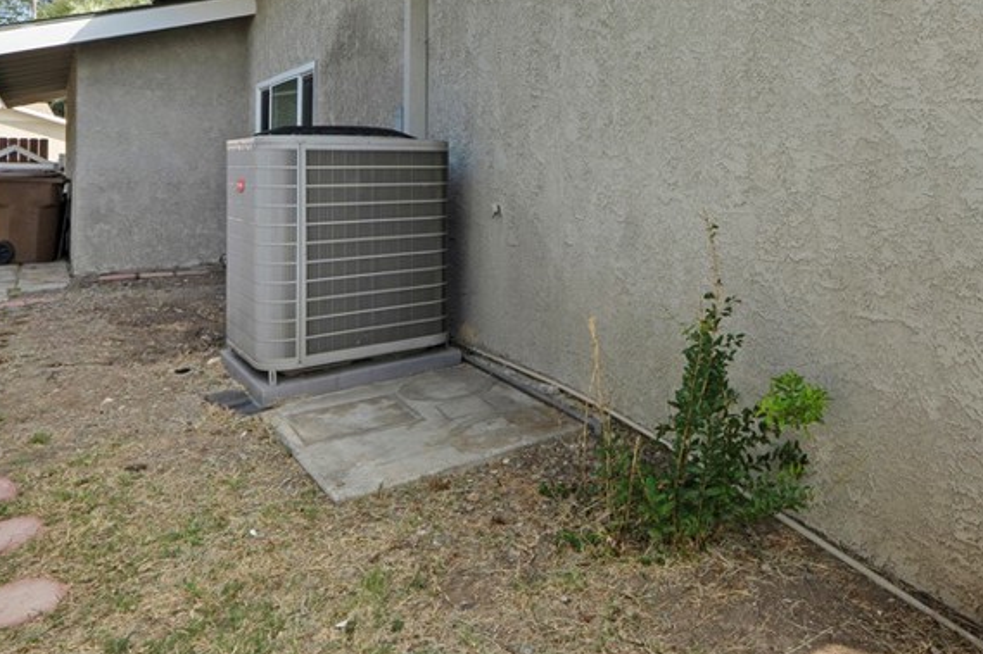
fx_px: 737
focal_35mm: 27
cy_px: 151
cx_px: 727
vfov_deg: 45.9
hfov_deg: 63.8
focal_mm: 10
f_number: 11
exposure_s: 1/100
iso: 100
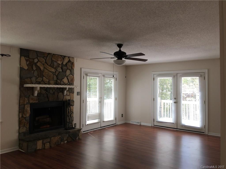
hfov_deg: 61.7
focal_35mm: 29
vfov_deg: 48.2
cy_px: 84
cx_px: 113
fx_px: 189
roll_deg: -0.9
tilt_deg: +2.3
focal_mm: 4.15
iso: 25
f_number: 2.2
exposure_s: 1/60
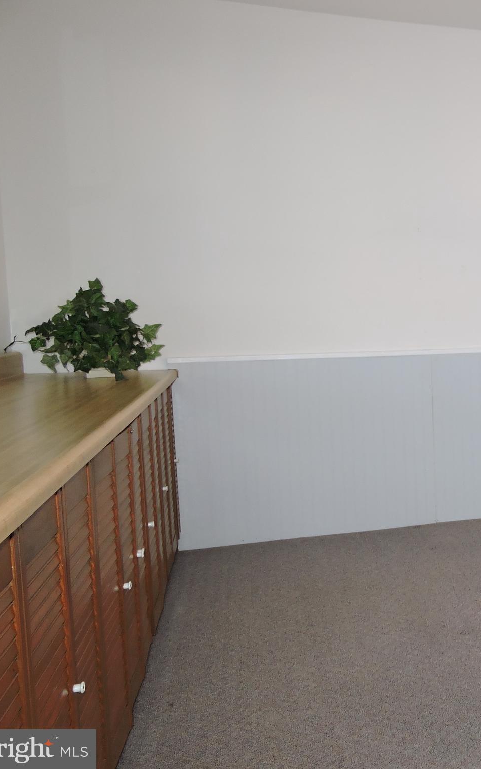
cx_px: 485
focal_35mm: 34
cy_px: 385
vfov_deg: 56.7
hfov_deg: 33.9
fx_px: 713
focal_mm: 4.3
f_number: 3.3
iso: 200
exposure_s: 1/30
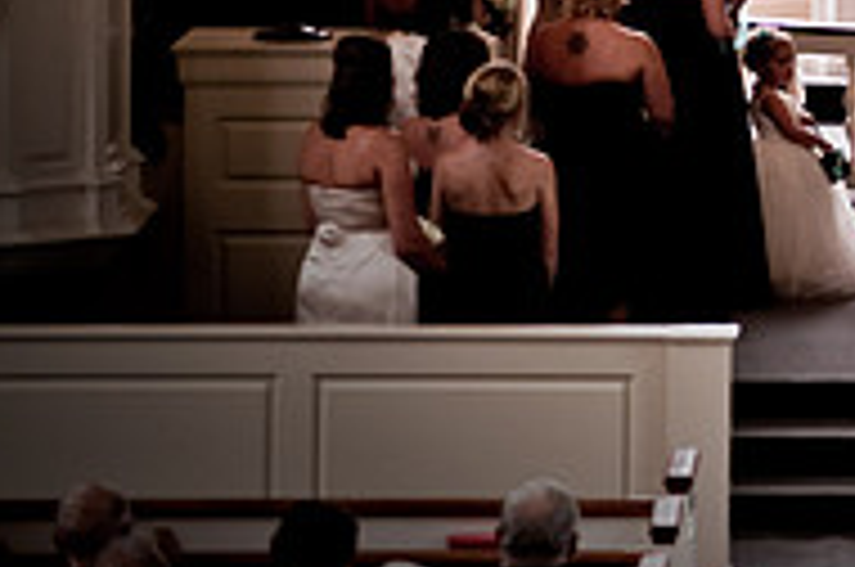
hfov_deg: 5.4
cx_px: 1282
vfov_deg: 3.6
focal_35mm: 376
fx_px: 8915
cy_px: -227
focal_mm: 82
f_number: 4.2
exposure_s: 1/60
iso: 400
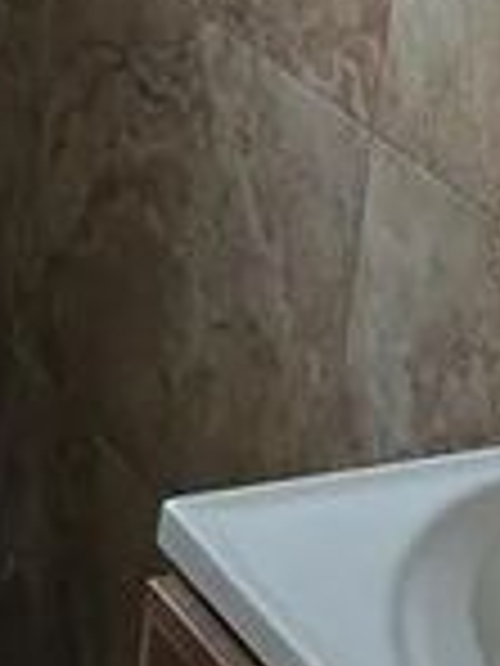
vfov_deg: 14.2
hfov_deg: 11.1
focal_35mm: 133
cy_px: -200
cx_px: 158
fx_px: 2561
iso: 80
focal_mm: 6.3
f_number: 1.7
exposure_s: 1/60
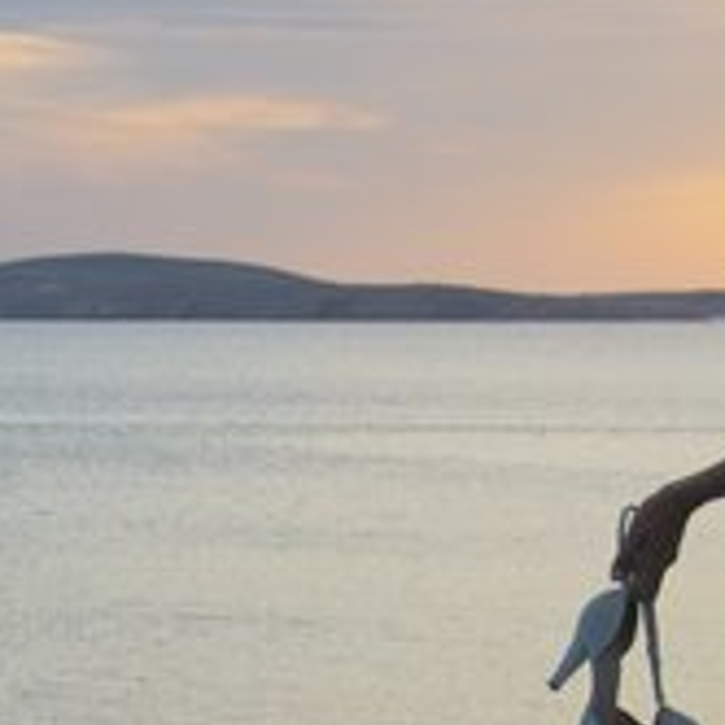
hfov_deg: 8.4
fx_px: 4929
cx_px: 57
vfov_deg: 8.3
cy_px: 961
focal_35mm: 208
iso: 100
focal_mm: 34
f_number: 5.6
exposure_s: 1/125
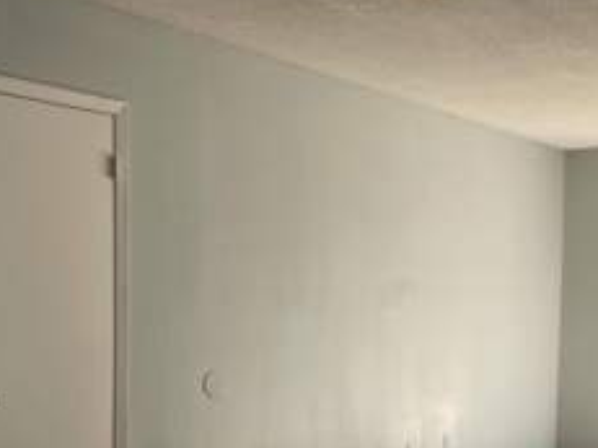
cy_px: 357
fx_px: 932
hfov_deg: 34.4
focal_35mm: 54
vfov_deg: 26.5
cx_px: 484
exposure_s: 1/200
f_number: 1.6
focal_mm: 4.2
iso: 32
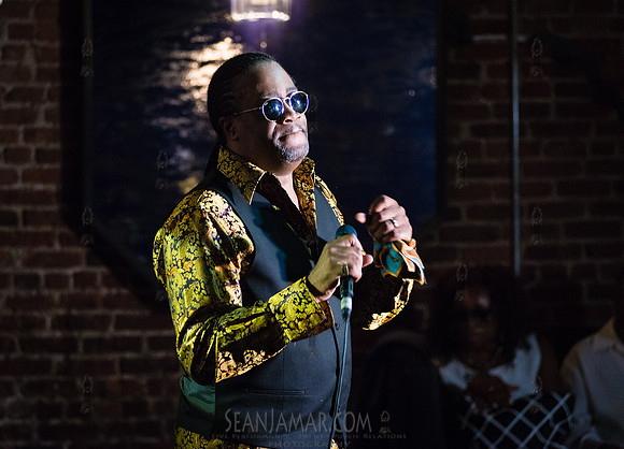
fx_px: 2081
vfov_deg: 12.3
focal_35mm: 117
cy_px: 211
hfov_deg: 17.0
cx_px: 268
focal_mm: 105
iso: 4000
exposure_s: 1/200
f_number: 2.8
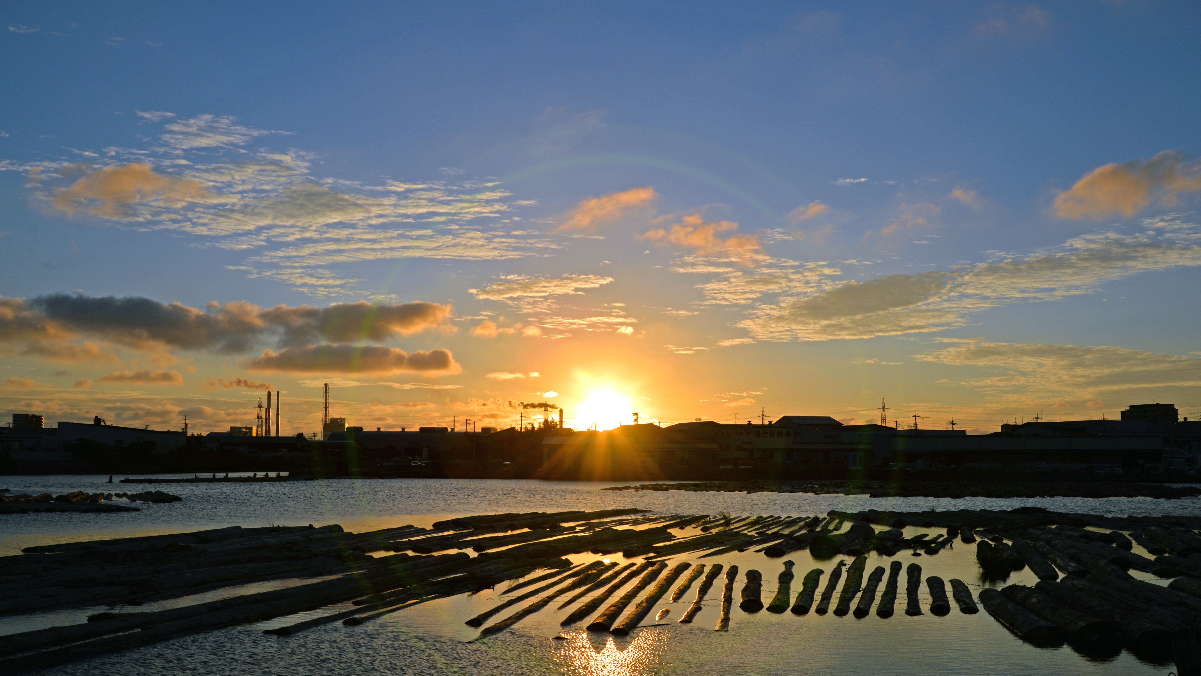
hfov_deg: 50.5
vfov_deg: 29.7
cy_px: 379
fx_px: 1274
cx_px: 588
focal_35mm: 40
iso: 100
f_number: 11
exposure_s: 1/500
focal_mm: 35
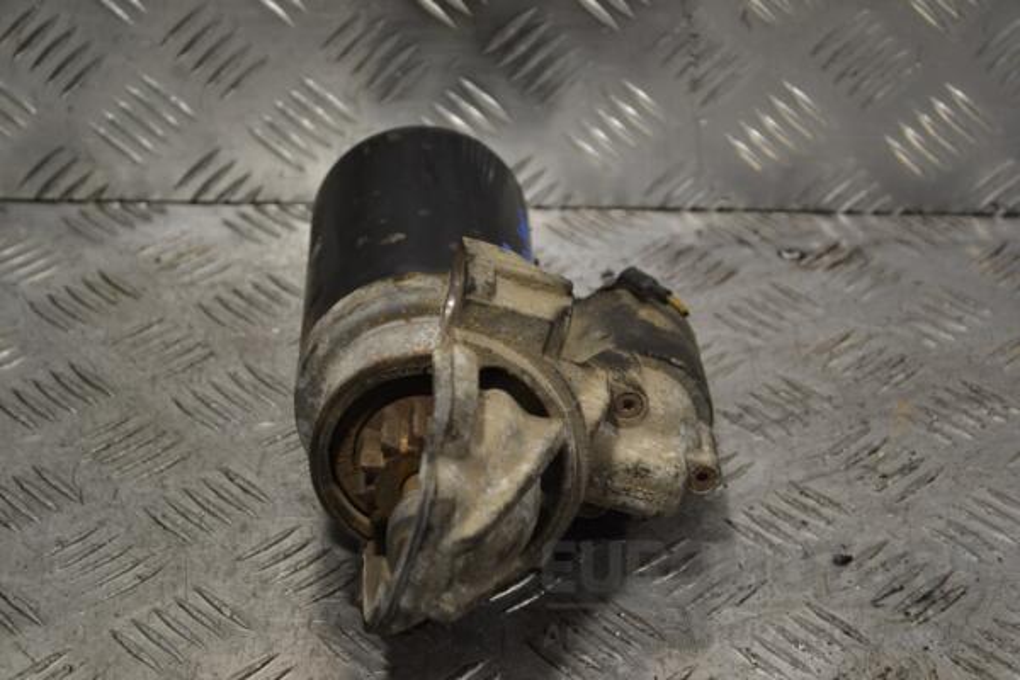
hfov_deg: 24.6
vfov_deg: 16.6
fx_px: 2337
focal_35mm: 82
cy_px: 340
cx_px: 510
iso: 400
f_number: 5.6
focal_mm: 55
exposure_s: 1/100
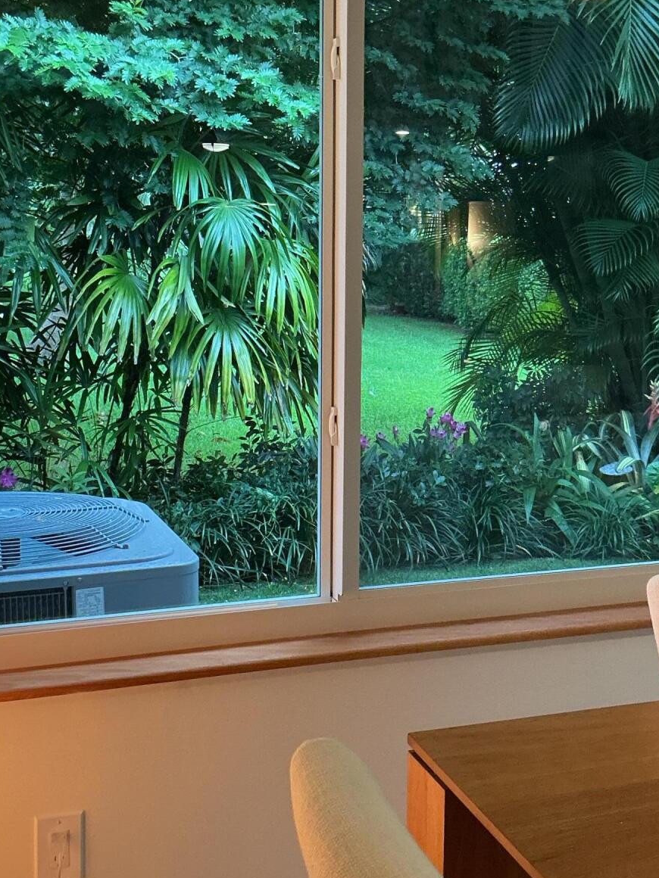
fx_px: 1269
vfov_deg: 38.1
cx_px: 408
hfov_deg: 29.0
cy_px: 391
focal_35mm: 50
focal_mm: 3
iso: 160
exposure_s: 1/60
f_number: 1.8
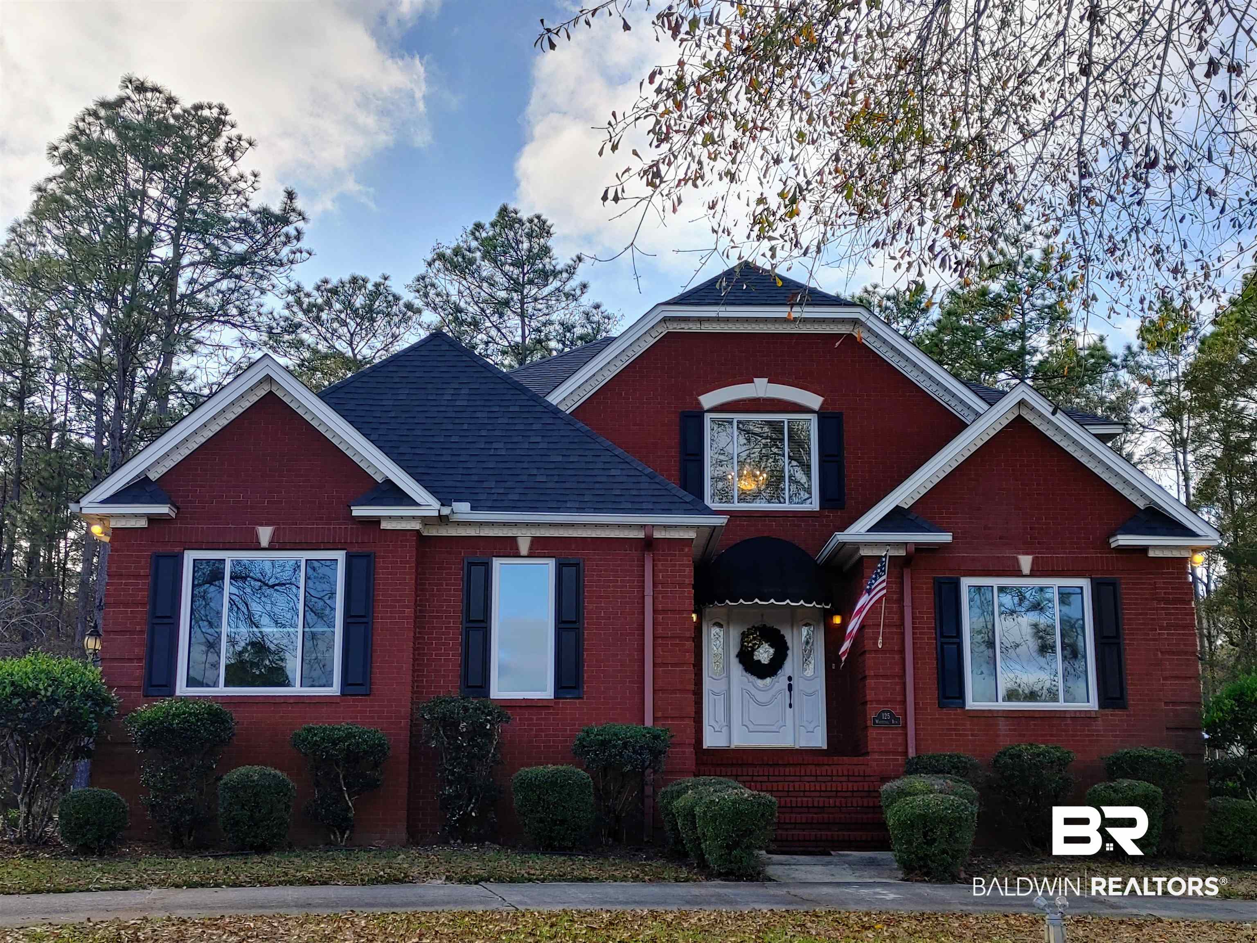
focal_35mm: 41
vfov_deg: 35.1
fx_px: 1489
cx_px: 628
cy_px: 472
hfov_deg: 45.8
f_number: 1.8
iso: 50
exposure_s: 1/559
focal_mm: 5.58
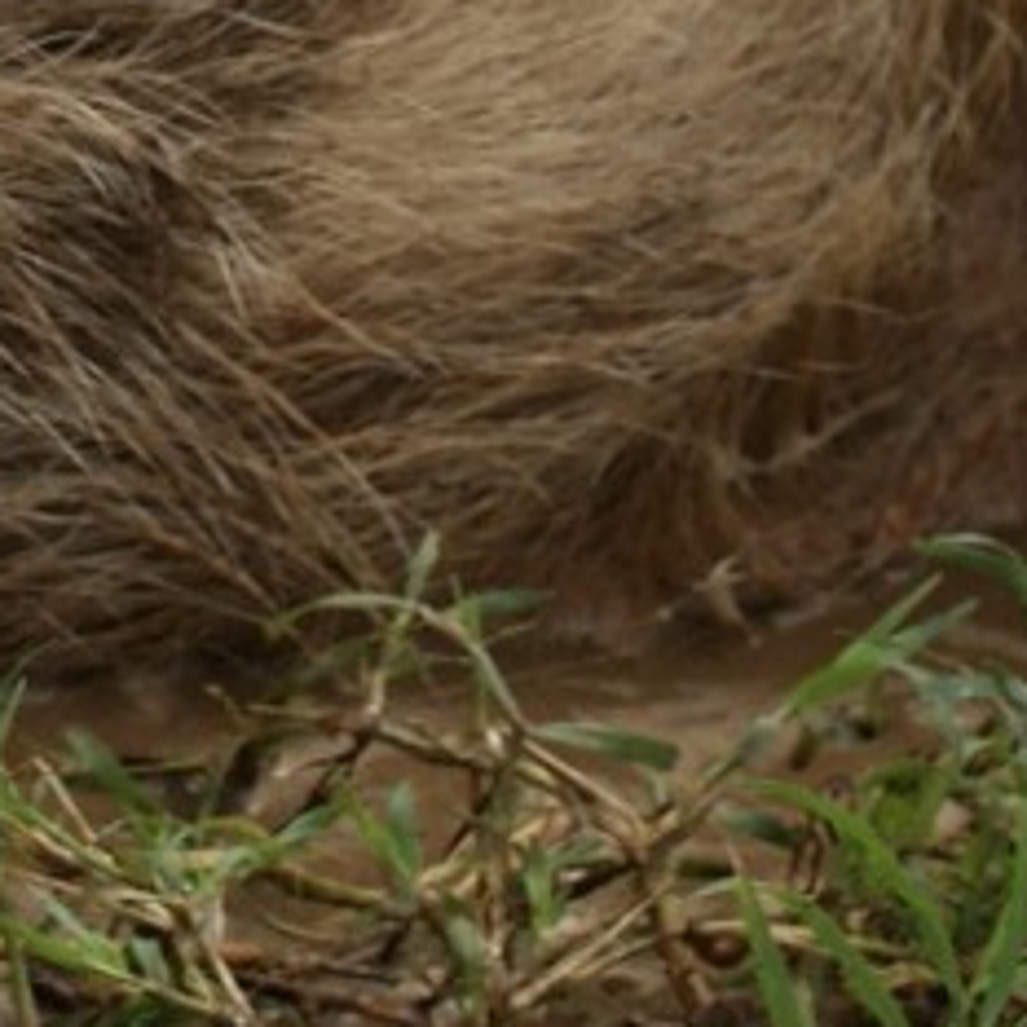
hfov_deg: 3.5
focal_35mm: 492
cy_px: -749
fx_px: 16514
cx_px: -1230
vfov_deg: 3.5
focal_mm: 50
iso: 100
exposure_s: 1/320
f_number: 5
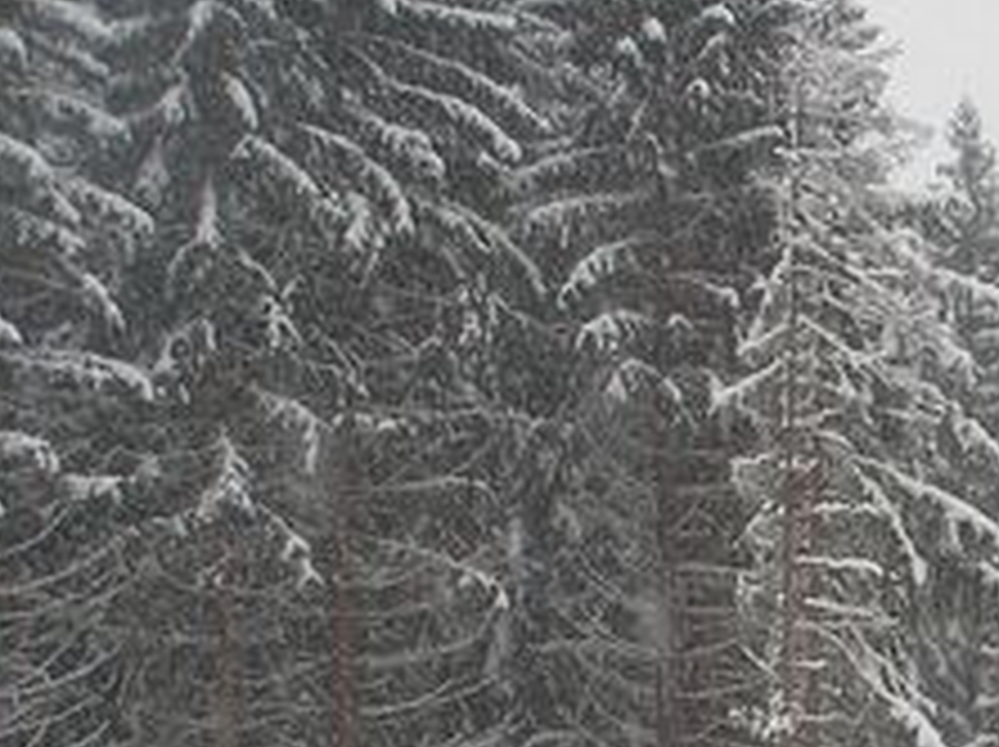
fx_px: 4151
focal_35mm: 144
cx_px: 986
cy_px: 718
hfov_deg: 13.5
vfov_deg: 10.2
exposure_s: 1/160
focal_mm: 11.9
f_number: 3.3
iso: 50
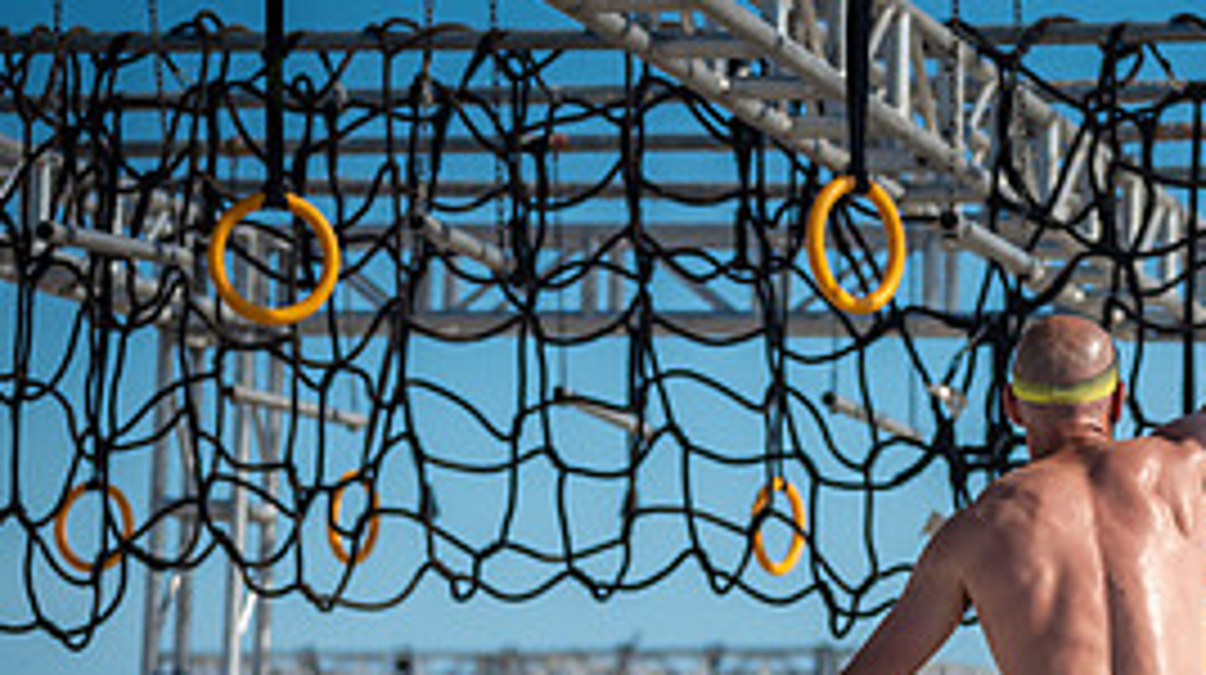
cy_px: 713
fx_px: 5078
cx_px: 1138
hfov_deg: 13.4
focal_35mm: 159
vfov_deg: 7.6
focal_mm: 70
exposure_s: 1/4000
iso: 320
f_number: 2.8
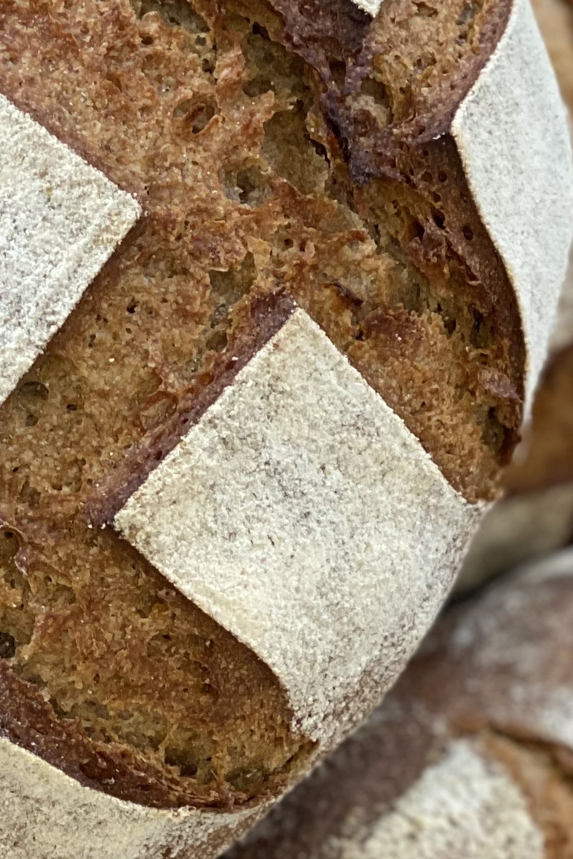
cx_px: -198
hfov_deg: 8.7
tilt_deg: -84.1
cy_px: 341
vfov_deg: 13.2
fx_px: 3724
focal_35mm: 156
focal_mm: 6
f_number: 2
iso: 125
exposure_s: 1/50
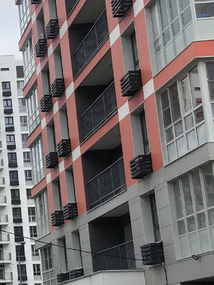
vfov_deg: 21.5
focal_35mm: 91
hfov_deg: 13.6
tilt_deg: +12.3
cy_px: 189
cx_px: -228
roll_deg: +1.1
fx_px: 750
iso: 20
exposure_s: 1/2024
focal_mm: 4
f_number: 1.8
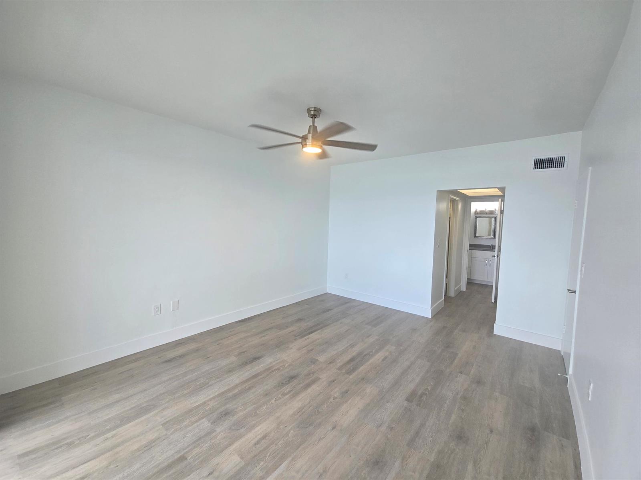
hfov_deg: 106.2
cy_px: 240
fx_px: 241
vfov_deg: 89.9
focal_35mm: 13
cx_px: 320
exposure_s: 1/120
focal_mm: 2.2
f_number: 2.2
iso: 64
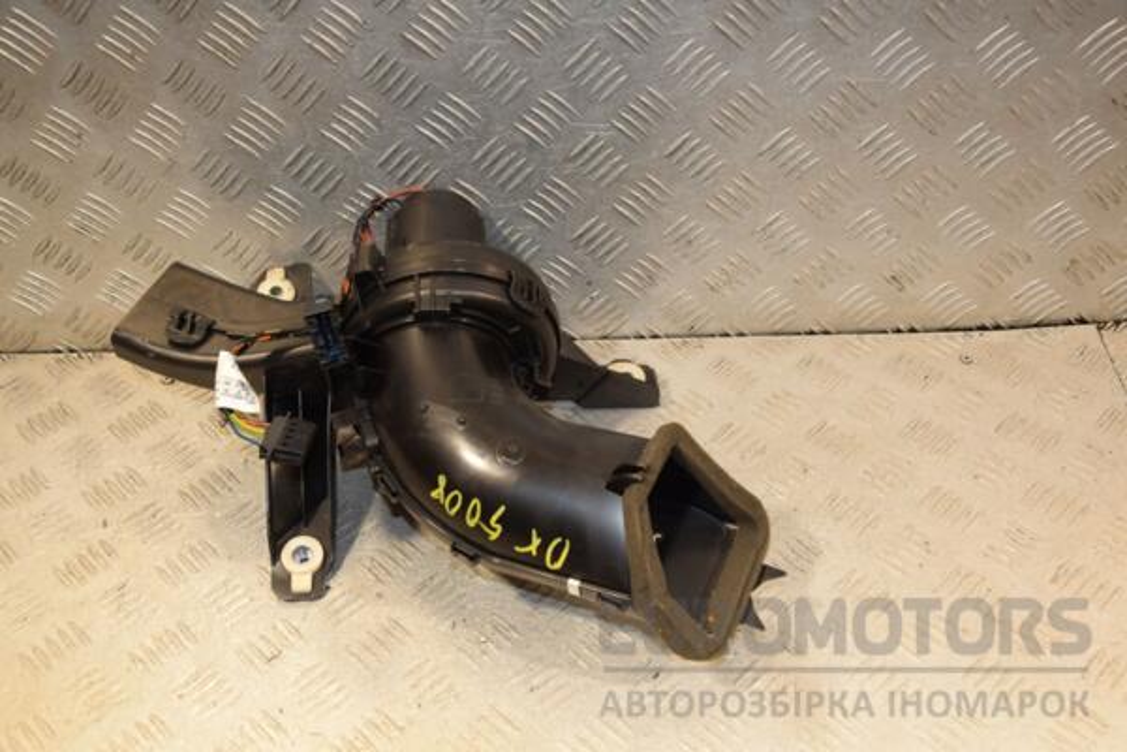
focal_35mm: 39
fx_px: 1221
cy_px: 376
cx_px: 564
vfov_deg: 34.2
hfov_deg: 49.6
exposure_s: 1/200
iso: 800
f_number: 5.6
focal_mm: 26
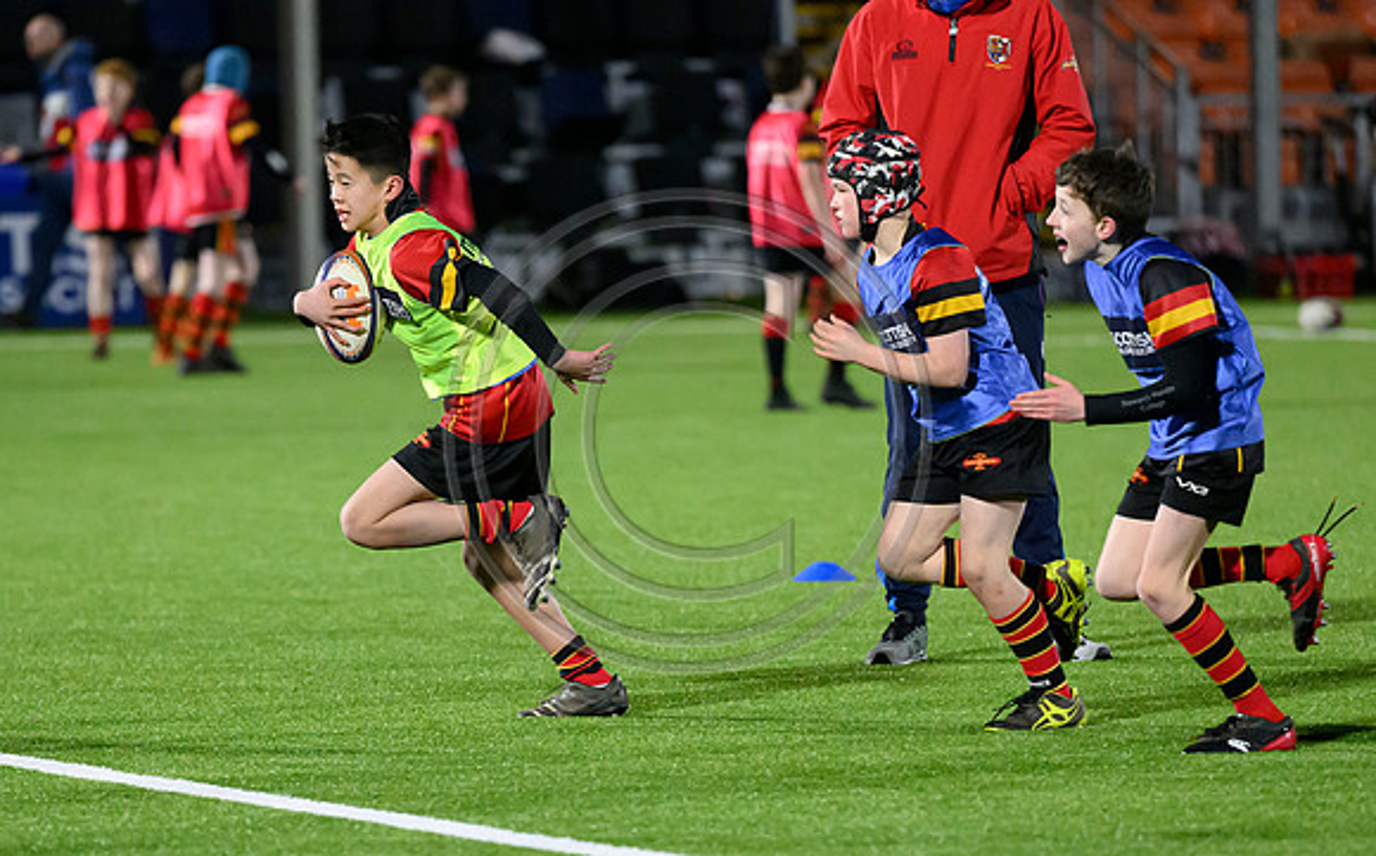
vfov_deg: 3.7
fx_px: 13216
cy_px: 720
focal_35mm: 353
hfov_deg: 6.0
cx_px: 663
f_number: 3.2
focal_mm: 200
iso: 6400
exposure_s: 1/1600
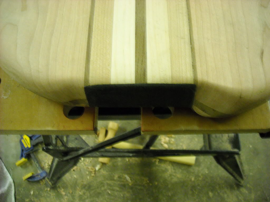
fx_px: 273
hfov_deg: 52.6
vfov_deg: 40.7
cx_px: 135
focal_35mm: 35
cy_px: 101
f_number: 2.8
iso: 475
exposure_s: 1/8
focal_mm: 5.7
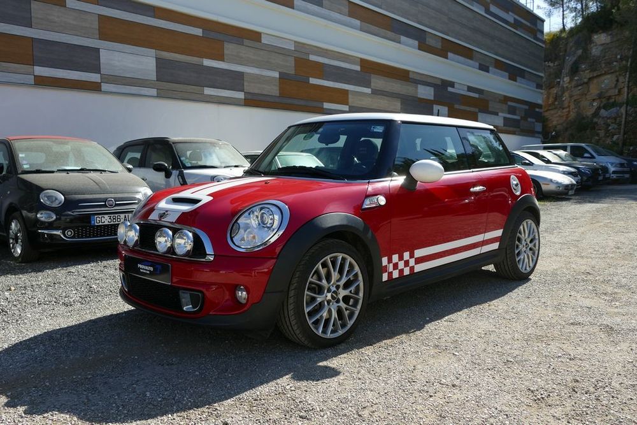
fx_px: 531
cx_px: 318
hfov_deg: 61.9
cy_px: 212
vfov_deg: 43.6
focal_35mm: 30
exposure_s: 1/1000
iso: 125
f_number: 3
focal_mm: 11.1
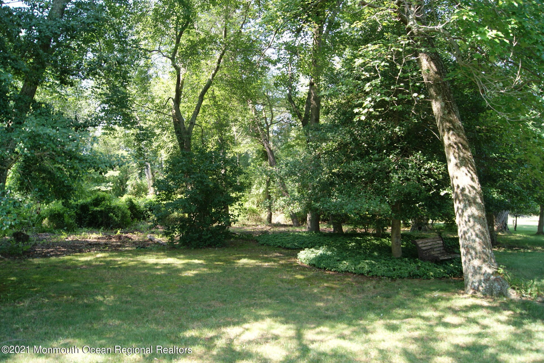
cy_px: 182
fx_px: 408
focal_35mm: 27
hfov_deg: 67.4
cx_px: 272
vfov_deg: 47.9
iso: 100
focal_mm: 18
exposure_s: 1/40
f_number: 4.5
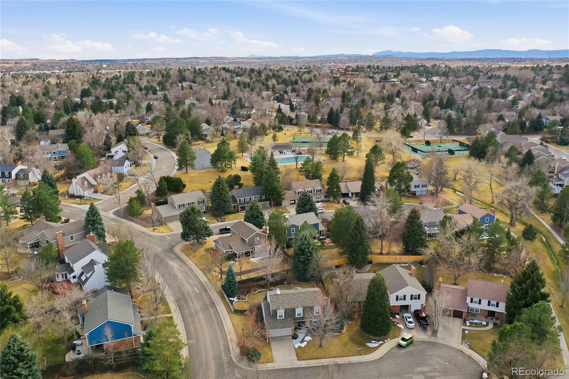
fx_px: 442
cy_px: 190
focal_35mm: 28
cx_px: 284
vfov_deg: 46.4
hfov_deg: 65.5
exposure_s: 1/400
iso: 100
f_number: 5.6
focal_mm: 10.3
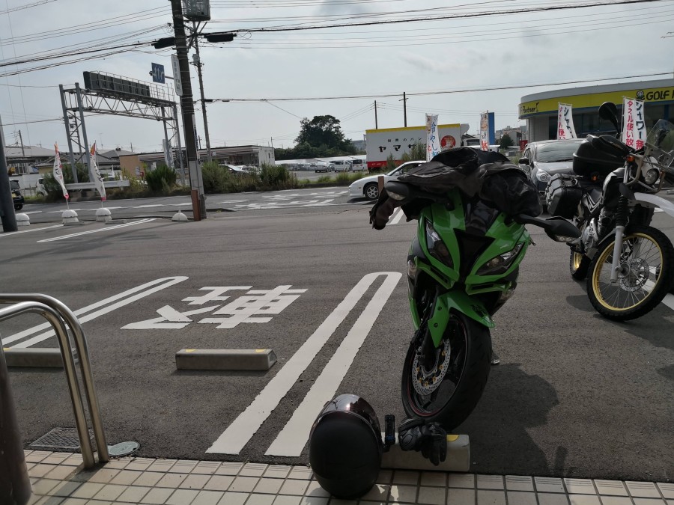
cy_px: 252
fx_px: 526
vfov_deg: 51.4
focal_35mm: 27
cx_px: 337
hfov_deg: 65.3
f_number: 1.6
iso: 50
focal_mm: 3.95
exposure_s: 1/5650
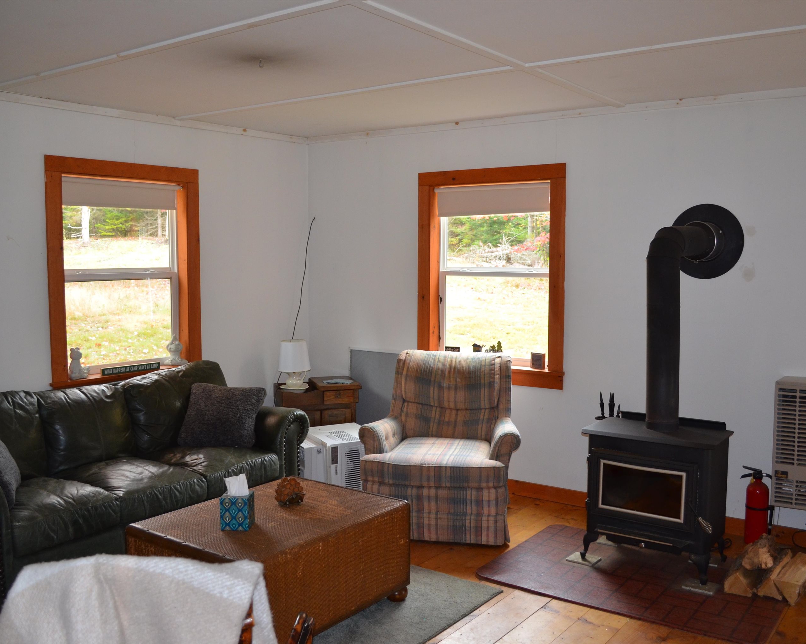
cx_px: 395
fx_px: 811
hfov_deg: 52.8
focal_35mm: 34
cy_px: 322
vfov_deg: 43.4
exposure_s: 1/60
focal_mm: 20
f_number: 3.8
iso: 720
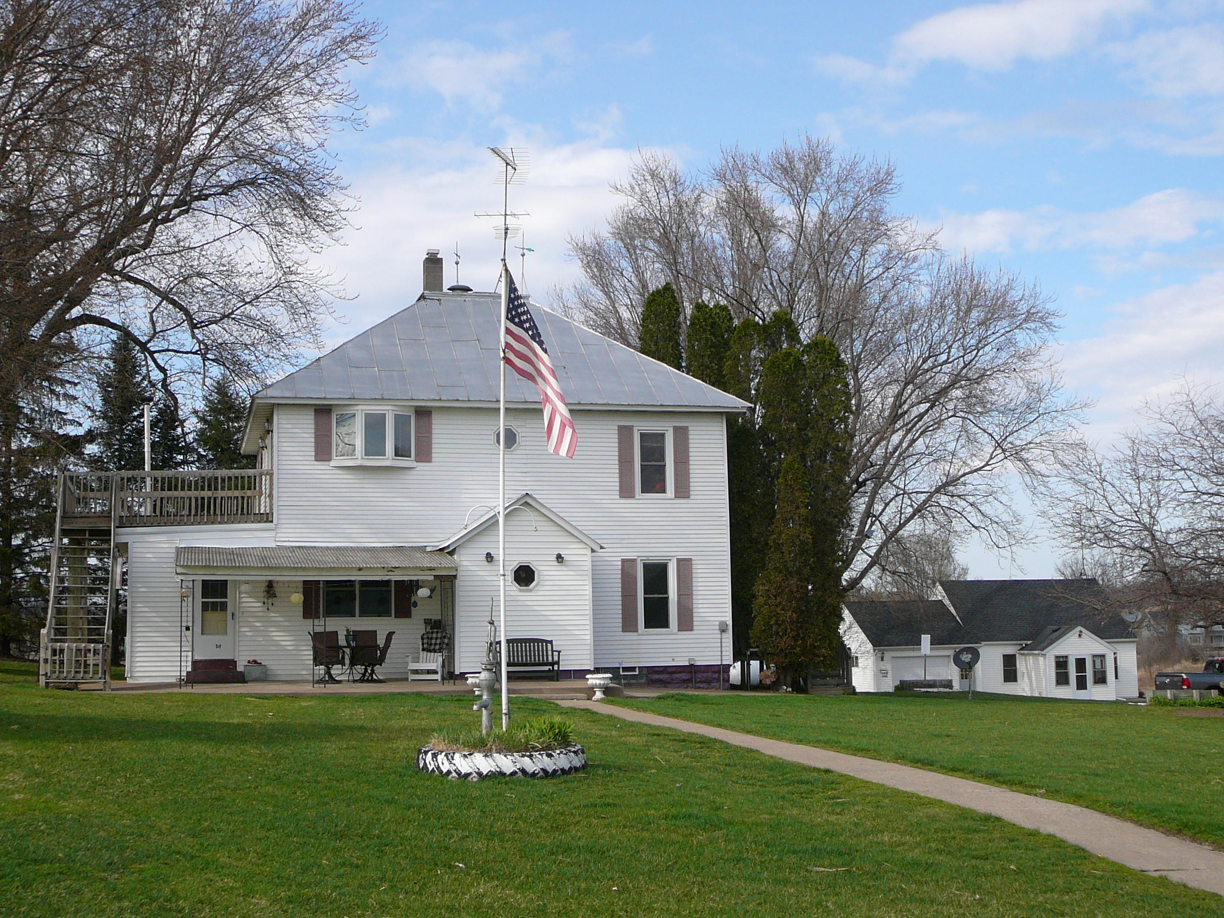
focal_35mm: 47
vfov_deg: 30.9
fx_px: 1662
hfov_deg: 40.4
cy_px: 459
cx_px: 612
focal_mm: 7
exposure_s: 1/800
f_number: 3.3
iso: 80
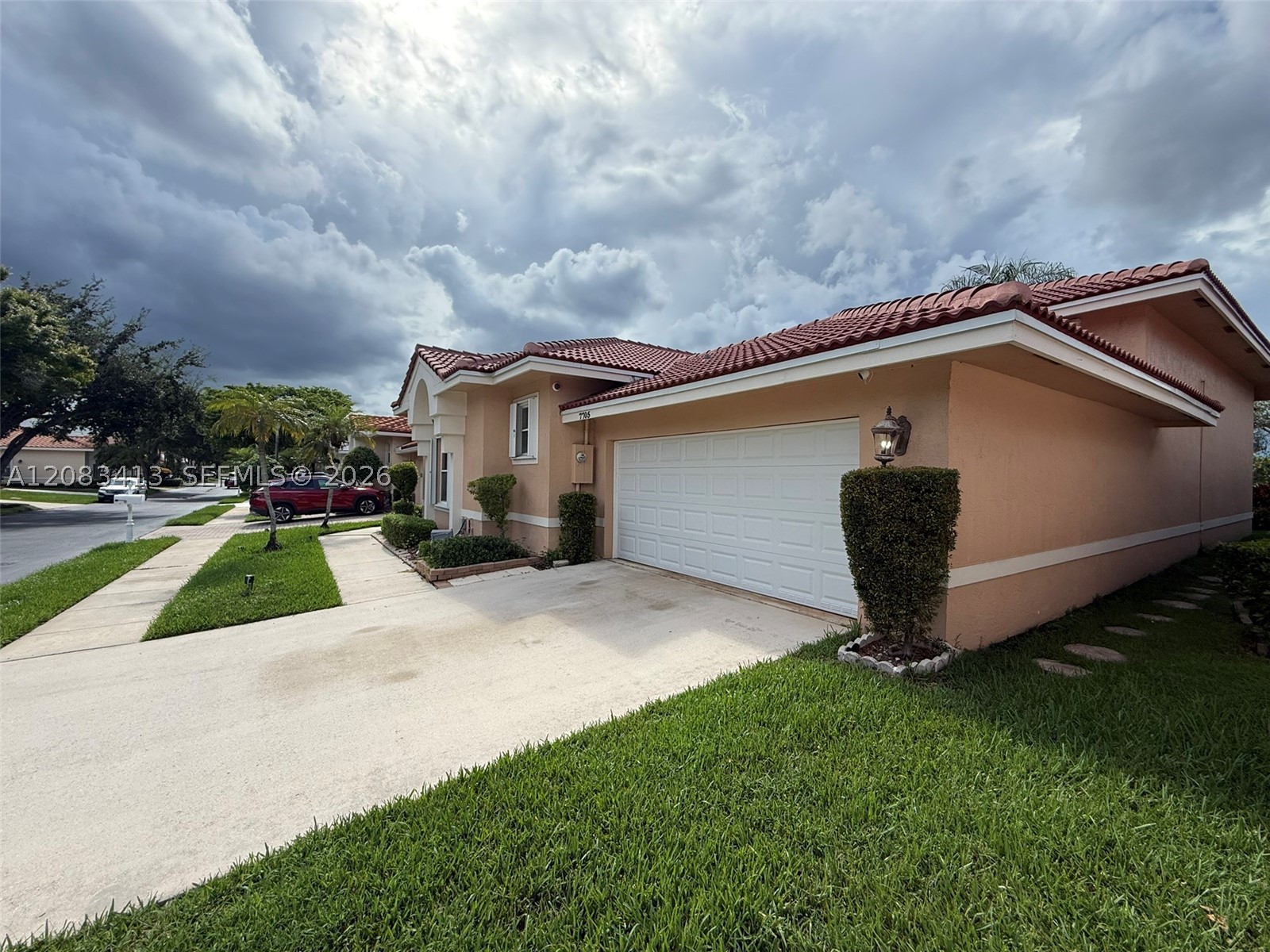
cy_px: 476
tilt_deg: +0.3
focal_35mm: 14
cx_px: 635
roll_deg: -0.9
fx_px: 514
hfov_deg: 102.1
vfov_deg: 85.7
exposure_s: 1/1259
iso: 50
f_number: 2.2
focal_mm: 2.22
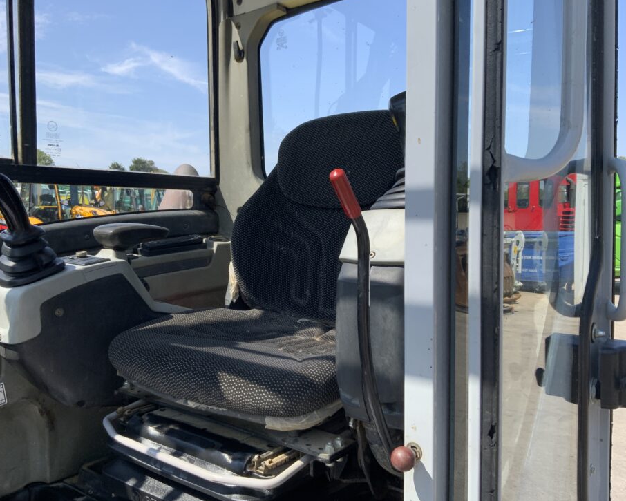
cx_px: 294
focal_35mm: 32
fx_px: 593
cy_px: 249
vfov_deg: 45.8
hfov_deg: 55.6
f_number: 1.8
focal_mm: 3
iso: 16
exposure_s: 1/883
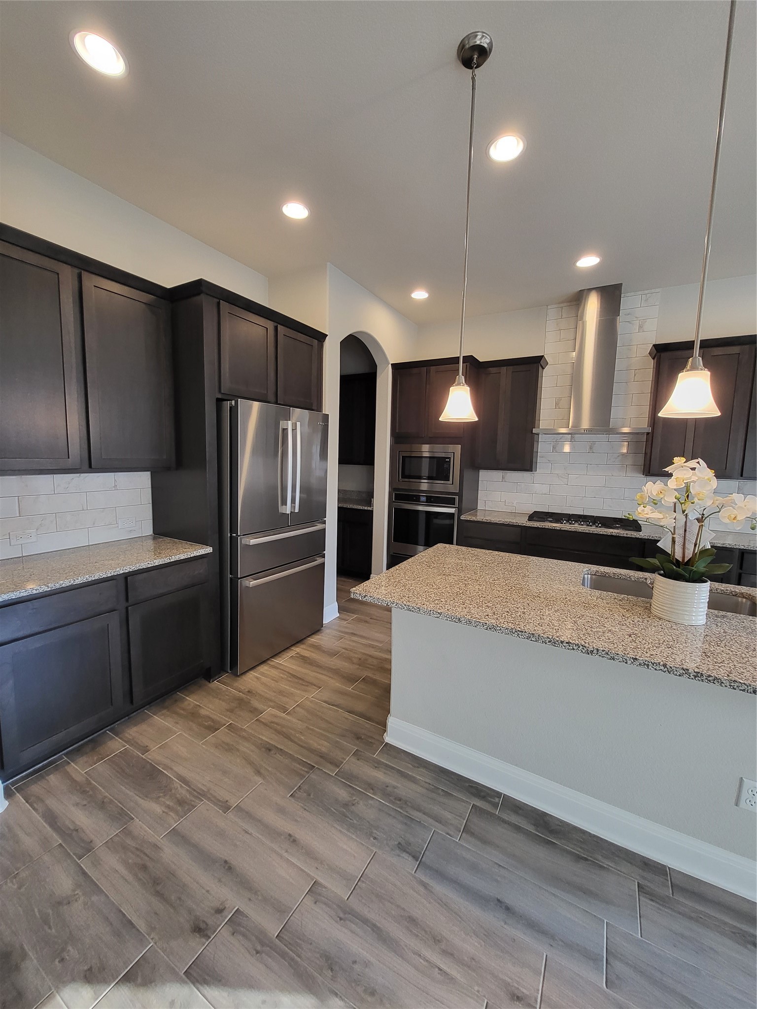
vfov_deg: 106.2
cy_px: 504
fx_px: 379
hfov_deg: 89.9
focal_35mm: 13
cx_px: 378
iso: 160
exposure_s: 1/60
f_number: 2.2
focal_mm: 1.74
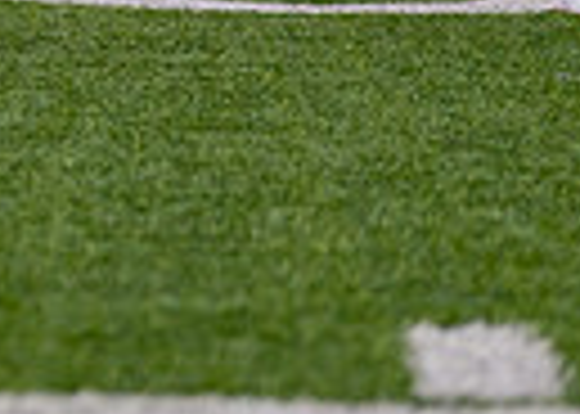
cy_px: -606
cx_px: -322
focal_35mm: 407
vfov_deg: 3.5
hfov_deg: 4.9
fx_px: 6701
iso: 640
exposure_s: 1/2000
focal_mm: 72
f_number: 2.8
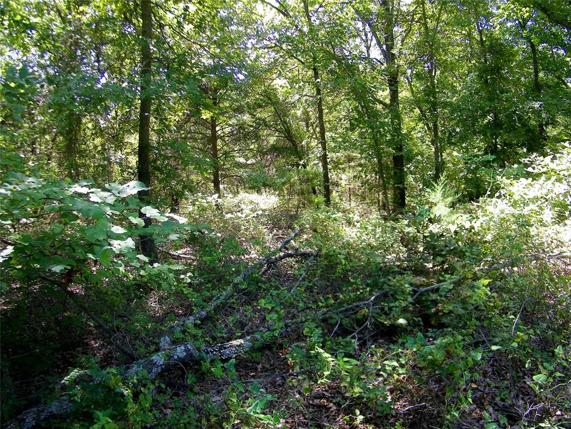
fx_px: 462
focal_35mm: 28
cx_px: 286
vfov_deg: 49.7
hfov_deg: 63.4
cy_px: 214
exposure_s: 1/80
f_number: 3.5
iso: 80
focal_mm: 5
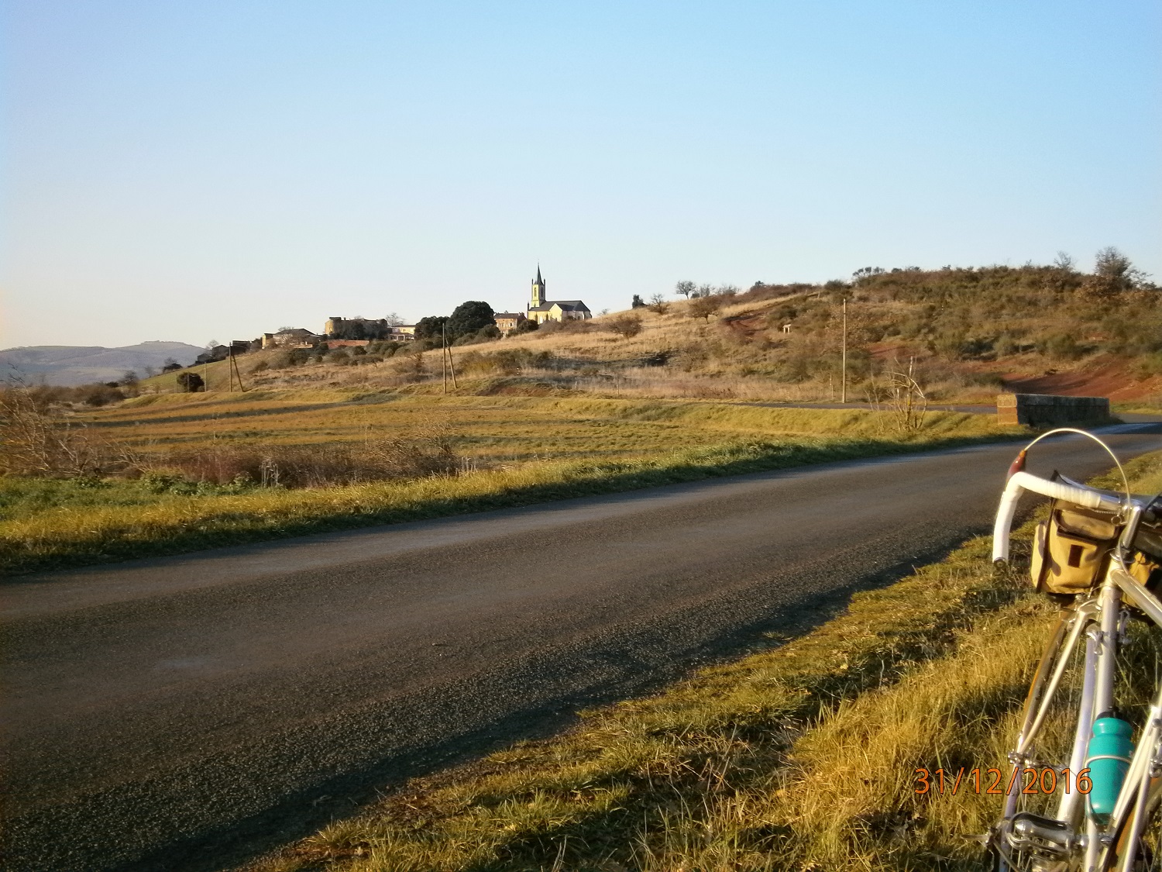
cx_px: 581
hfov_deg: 40.4
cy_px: 436
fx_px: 1578
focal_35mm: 47
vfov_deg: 30.9
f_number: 9.7
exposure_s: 1/50
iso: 80
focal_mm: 8.3
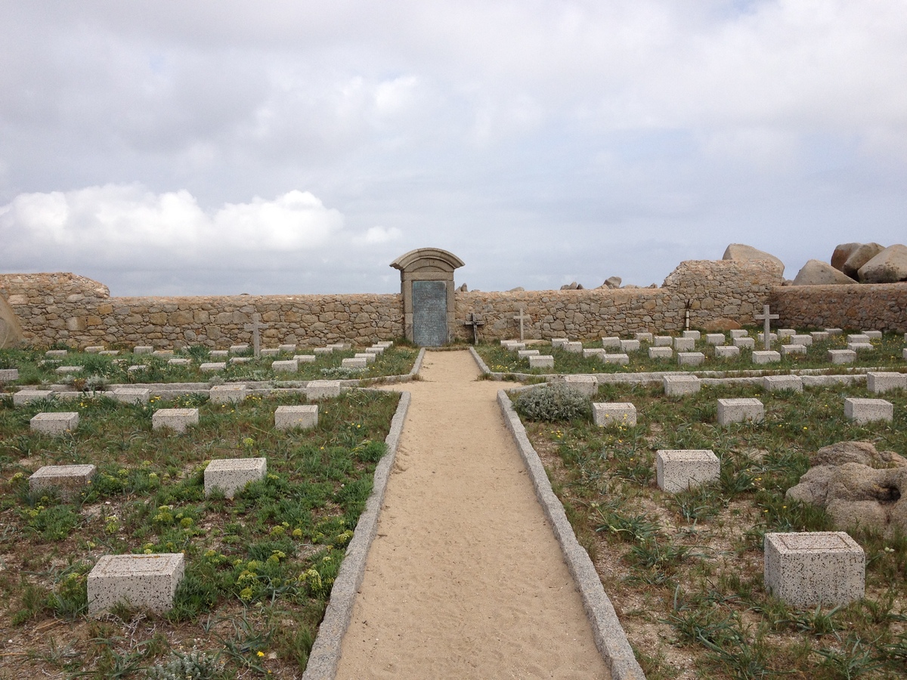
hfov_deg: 52.6
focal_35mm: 35
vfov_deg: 40.7
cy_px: 340
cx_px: 454
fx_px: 917
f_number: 2.4
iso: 64
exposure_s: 1/1623
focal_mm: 4.28
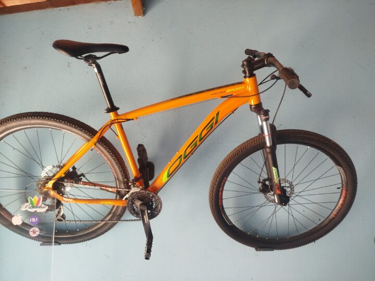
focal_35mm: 24
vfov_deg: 56.8
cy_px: 140
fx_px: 260
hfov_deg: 71.6
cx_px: 188
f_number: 1.7
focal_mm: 5.31
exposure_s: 1/60
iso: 100
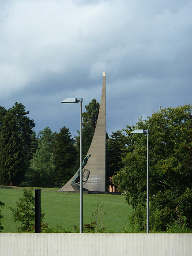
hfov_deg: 7.1
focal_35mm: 210
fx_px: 1553
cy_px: 128
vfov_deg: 9.4
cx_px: 96
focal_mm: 34.4
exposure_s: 1/400
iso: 80
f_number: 4.6
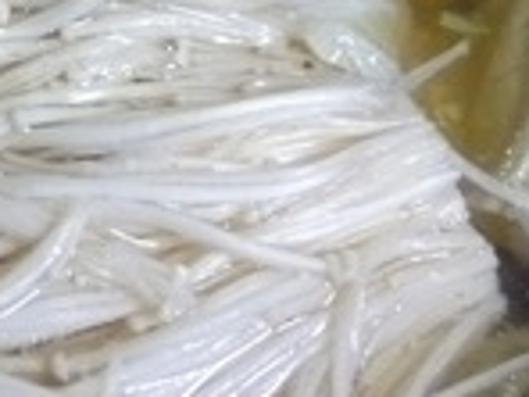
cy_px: -95
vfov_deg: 19.4
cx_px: -39
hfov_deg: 25.6
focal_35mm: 71
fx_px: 1085
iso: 800
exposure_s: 1/50
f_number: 3.3
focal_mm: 4.5
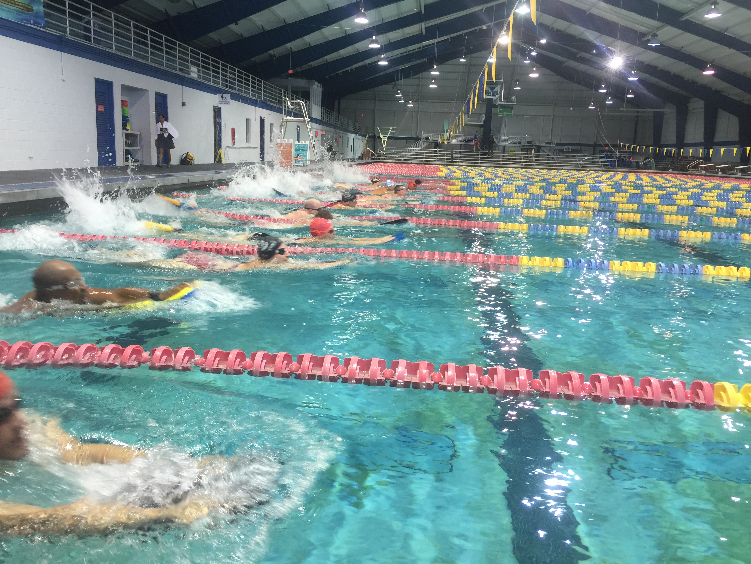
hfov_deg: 61.7
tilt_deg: -10.9
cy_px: 282
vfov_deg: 48.2
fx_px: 629
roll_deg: -2.2
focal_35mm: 29
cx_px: 376
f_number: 2.2
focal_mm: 4.15
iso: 32
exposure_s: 1/15
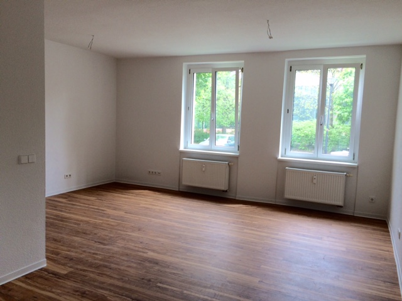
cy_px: 150
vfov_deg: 48.2
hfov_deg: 61.7
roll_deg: -1.6
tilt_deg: -5.8
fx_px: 337
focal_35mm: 29
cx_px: 201
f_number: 2.2
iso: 50
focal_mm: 4.15
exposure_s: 1/100
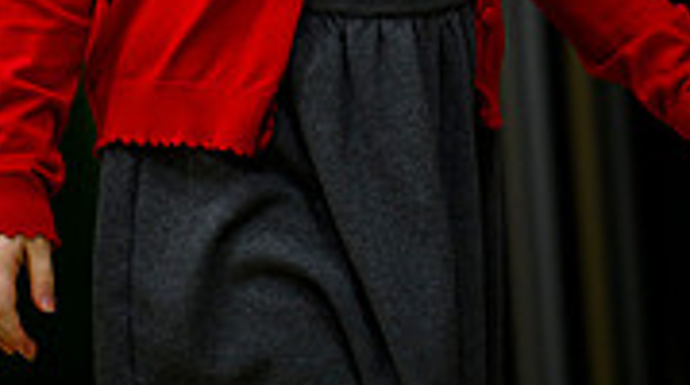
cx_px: 393
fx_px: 8676
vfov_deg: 2.5
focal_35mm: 475
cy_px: -450
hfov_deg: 4.6
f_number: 4
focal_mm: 180
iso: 2000
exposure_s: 1/200
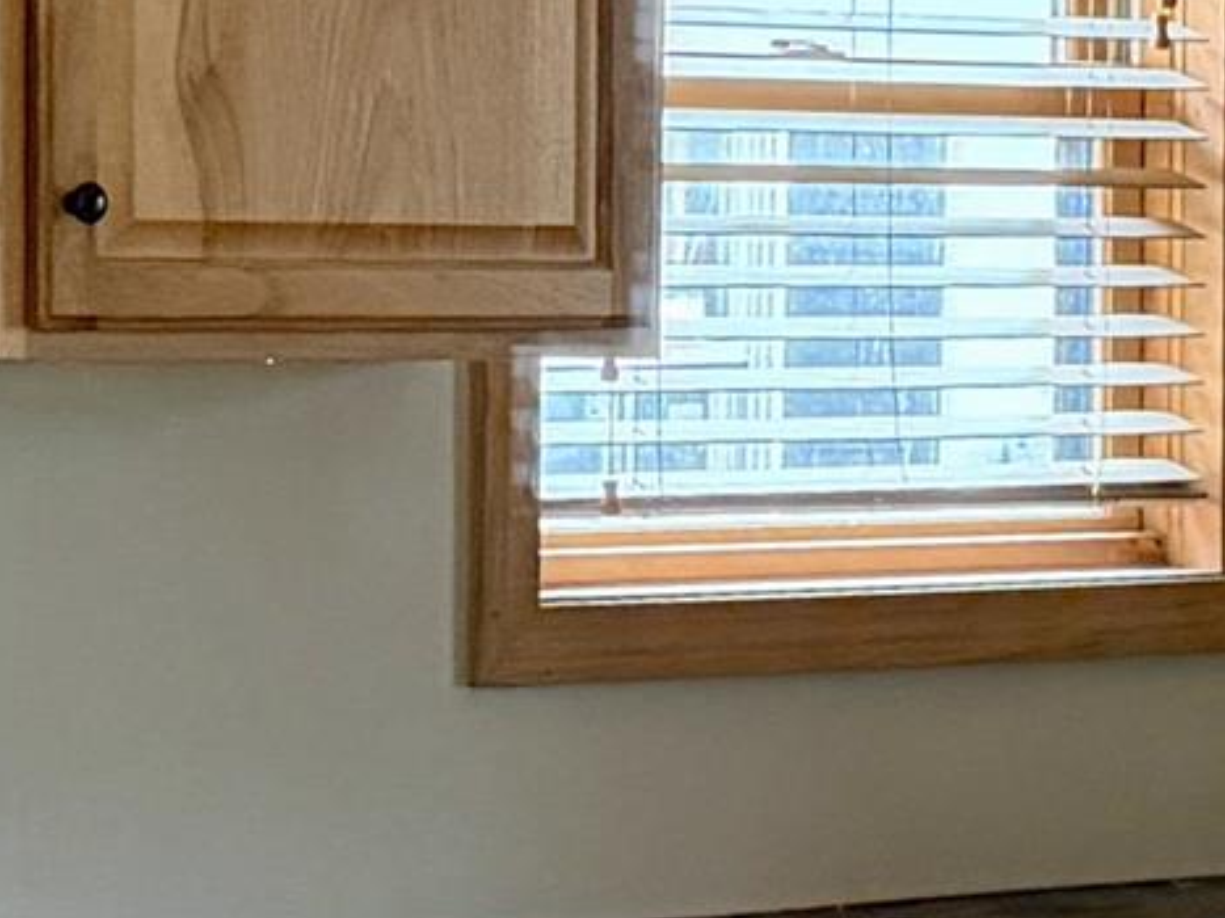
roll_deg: +2.0
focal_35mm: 158
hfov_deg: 12.5
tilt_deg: -1.7
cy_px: 392
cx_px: 349
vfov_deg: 9.4
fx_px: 5590
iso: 800
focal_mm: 6.76
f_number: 1.78
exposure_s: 1/57
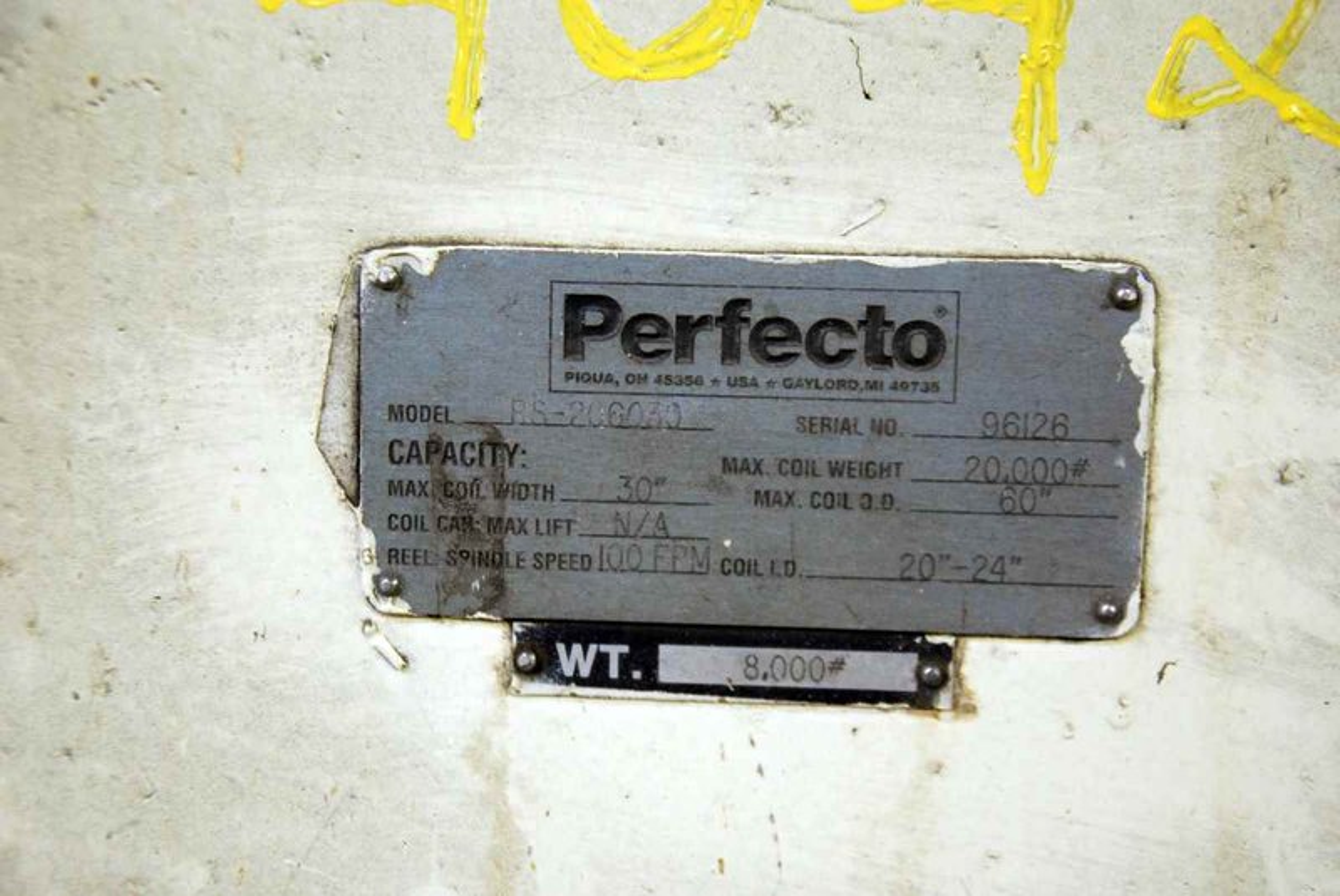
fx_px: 2515
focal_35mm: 68
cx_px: 670
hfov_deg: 29.8
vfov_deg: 20.2
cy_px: 448
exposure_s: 1/30
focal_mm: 45
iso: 1100
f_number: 4.8
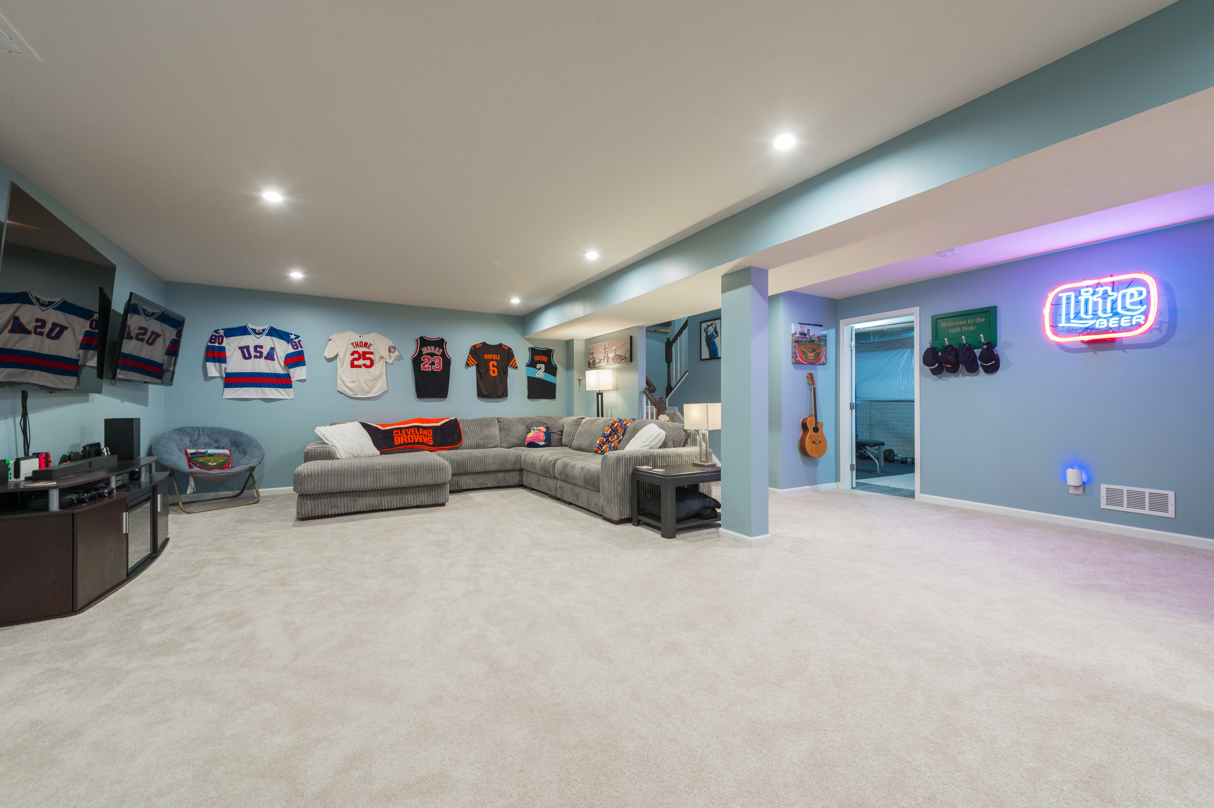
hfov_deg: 104.3
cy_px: 404
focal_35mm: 14
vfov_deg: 81.1
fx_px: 472
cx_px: 607
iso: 100
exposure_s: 1
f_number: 9
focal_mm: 14
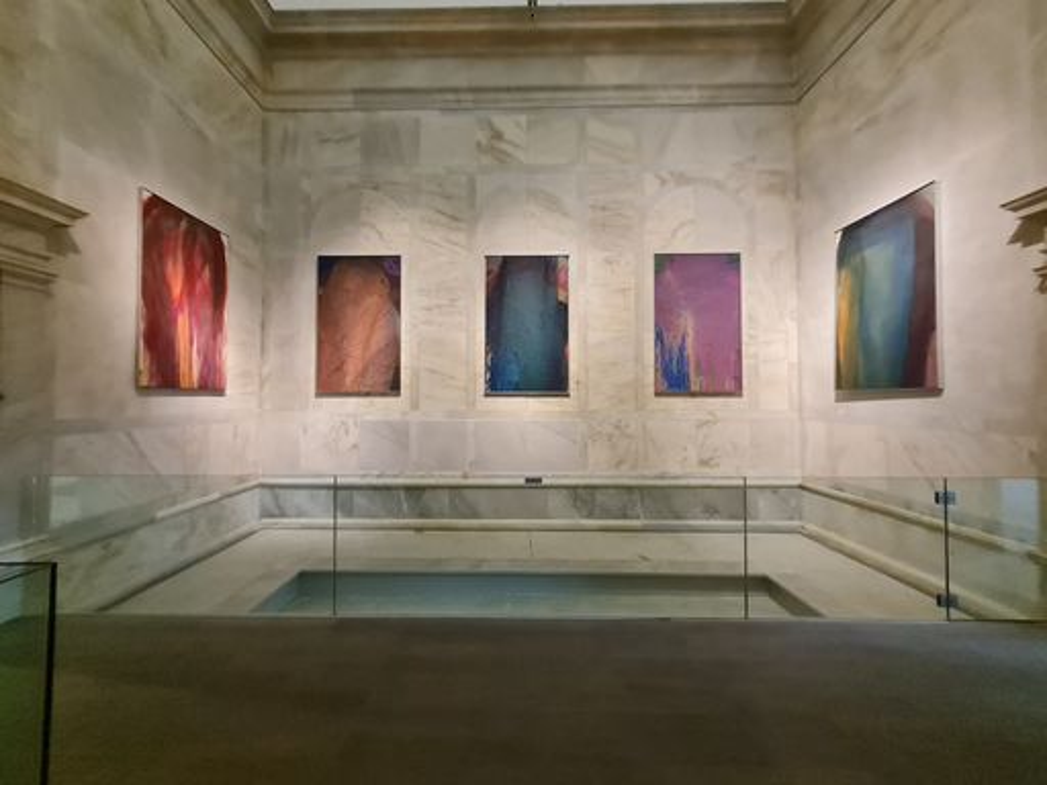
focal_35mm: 13
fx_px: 393
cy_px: 392
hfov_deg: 106.2
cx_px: 524
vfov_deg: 89.9
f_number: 2.2
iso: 500
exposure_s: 1/33
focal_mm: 1.74
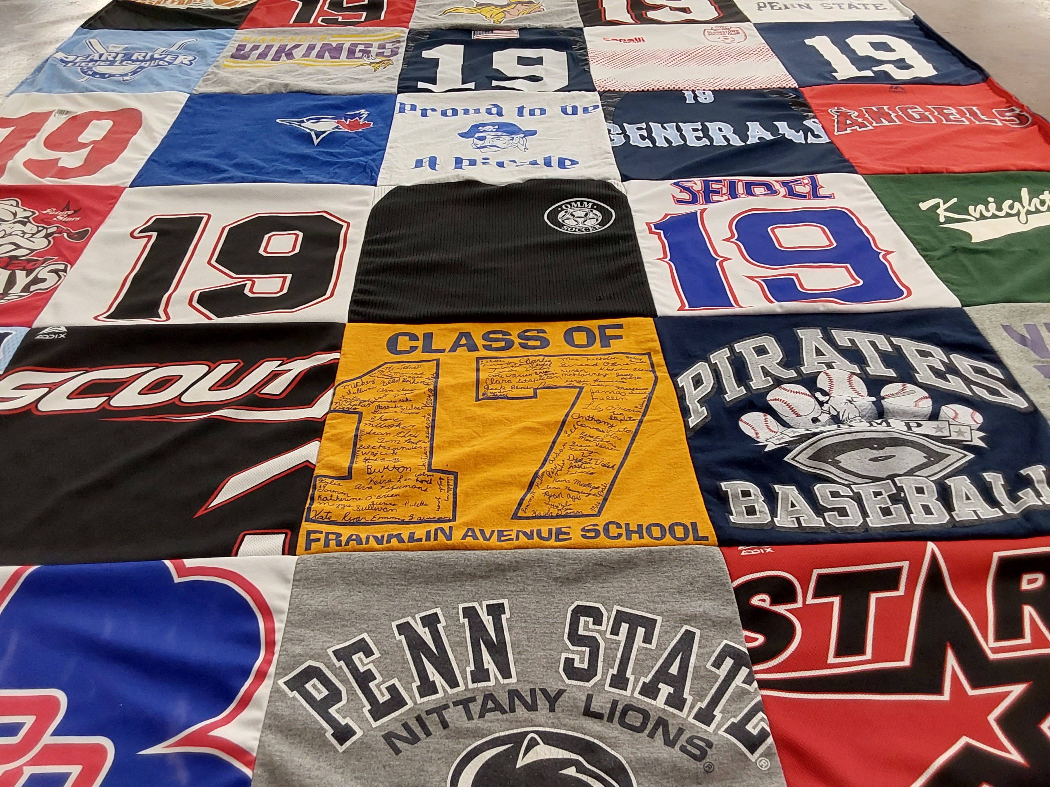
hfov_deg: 63.4
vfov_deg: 49.7
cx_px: 525
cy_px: 394
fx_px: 849
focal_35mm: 28
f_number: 1.9
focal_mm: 2.91
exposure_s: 1/60
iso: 125
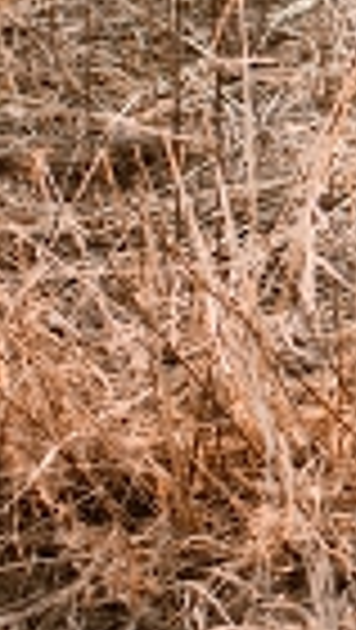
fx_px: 3365
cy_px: -308
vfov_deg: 10.4
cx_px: 1293
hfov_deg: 5.5
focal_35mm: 201
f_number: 2.2
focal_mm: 35
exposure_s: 1/500
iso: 125
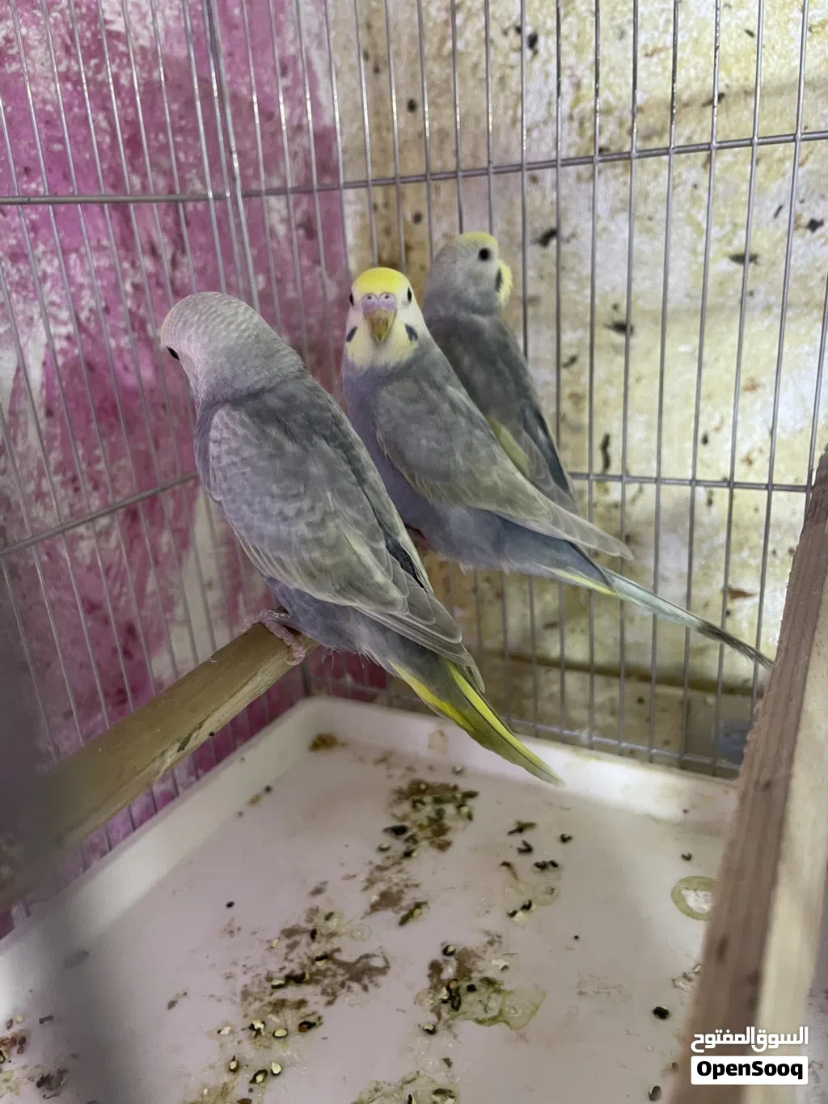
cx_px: 414
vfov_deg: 67.3
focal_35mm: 26
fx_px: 829
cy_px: 552
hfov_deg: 53.1
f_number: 1.6
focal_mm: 4.2
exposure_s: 1/44
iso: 250
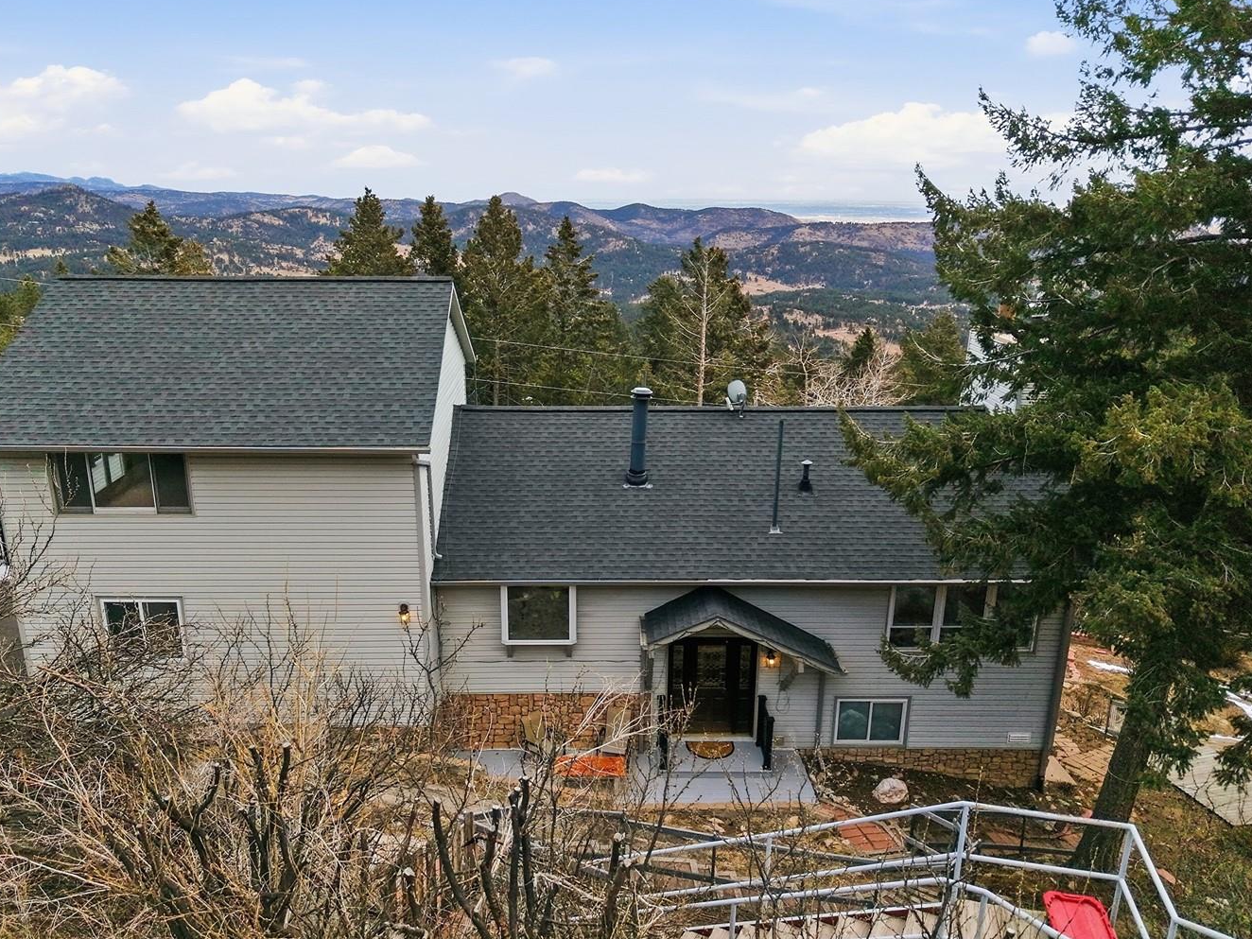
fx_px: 1049
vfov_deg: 48.2
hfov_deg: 61.6
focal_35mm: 29
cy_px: 508
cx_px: 577
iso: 400
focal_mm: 8.7
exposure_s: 1/8000
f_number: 1.8
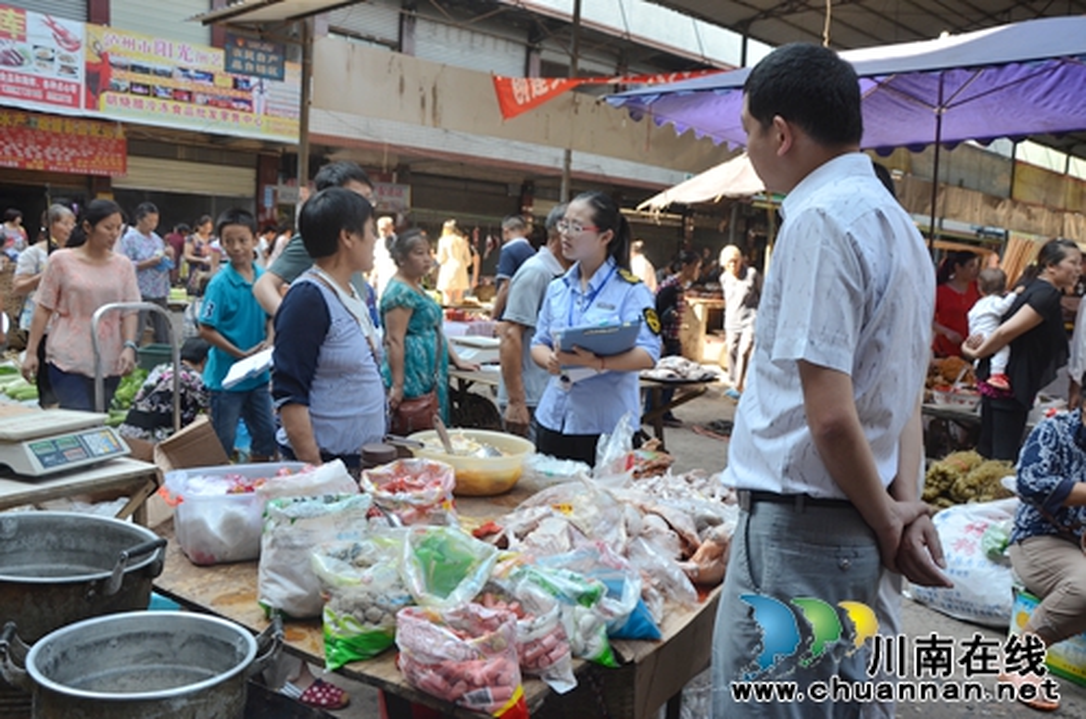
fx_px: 948
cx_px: 543
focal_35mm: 32
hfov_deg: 59.6
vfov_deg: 41.5
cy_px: 360
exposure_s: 1/125
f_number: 5.6
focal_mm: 21
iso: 360
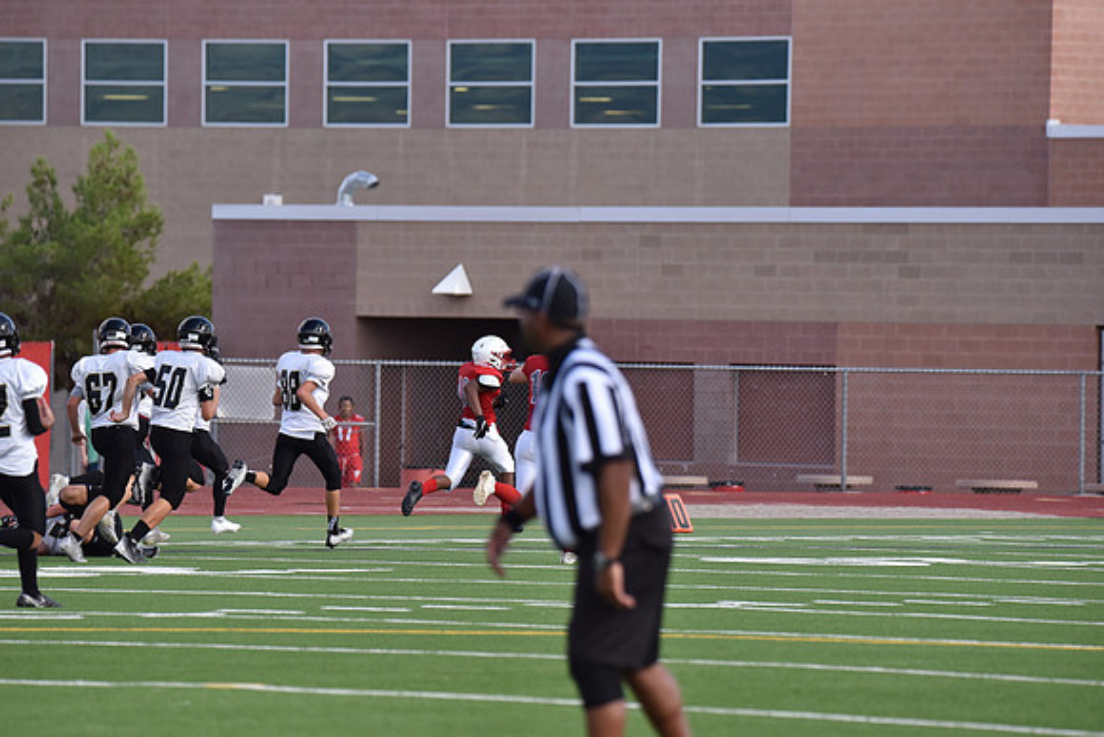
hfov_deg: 6.4
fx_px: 9815
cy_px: 368
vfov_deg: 4.3
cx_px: 552
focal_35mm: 320
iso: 1100
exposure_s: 1/3200
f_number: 5.6
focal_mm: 320
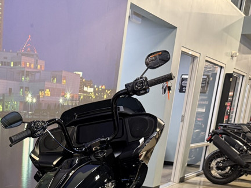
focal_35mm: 59
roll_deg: -4.5
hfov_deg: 30.7
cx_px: 8
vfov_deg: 22.7
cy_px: 229
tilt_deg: -16.5
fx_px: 428
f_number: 1.78
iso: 320
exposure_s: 1/60
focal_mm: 6.76
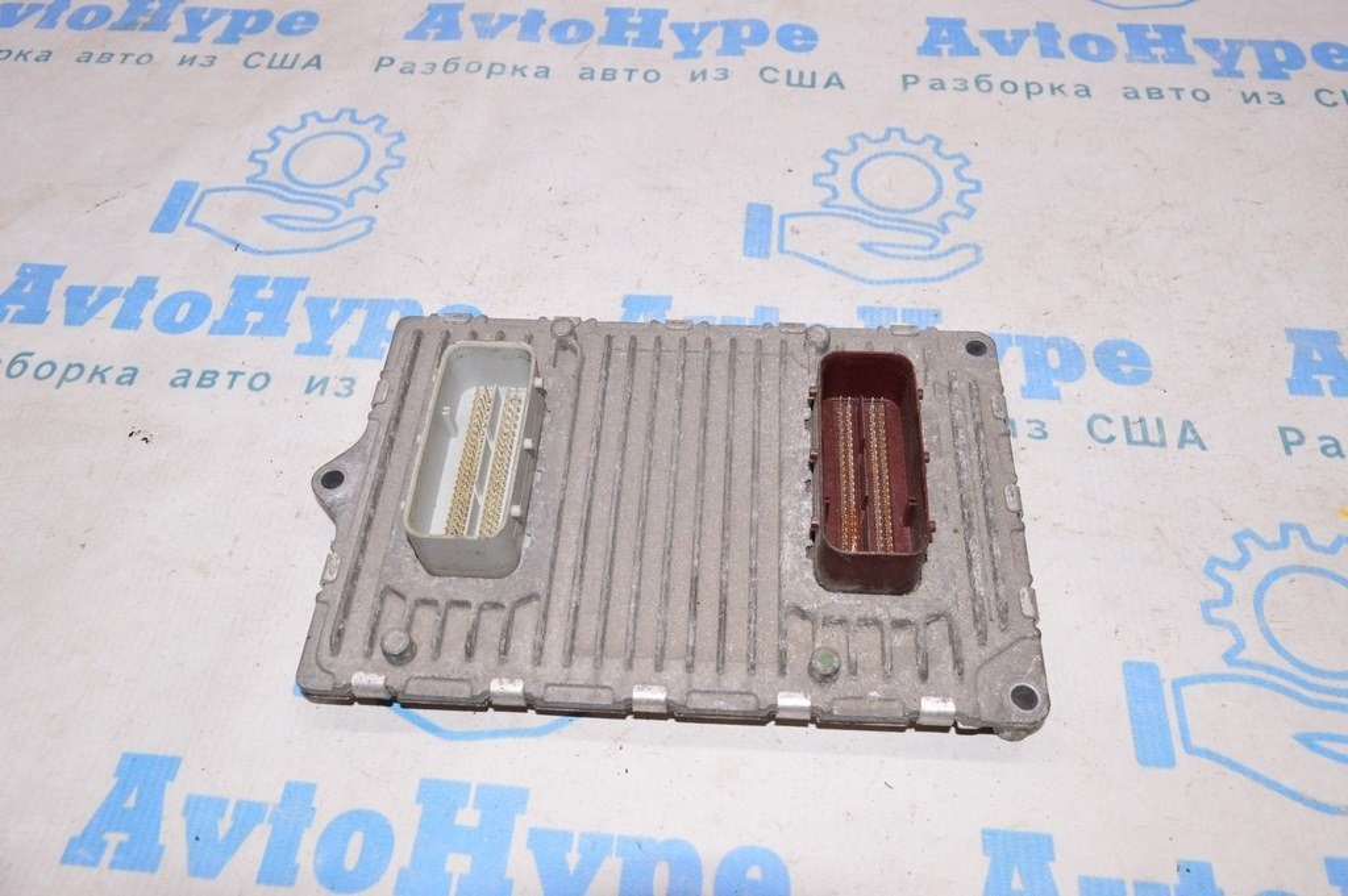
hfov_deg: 67.4
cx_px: 674
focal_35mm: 27
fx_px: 1010
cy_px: 448
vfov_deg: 47.9
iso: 1600
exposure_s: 1/160
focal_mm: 18
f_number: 8
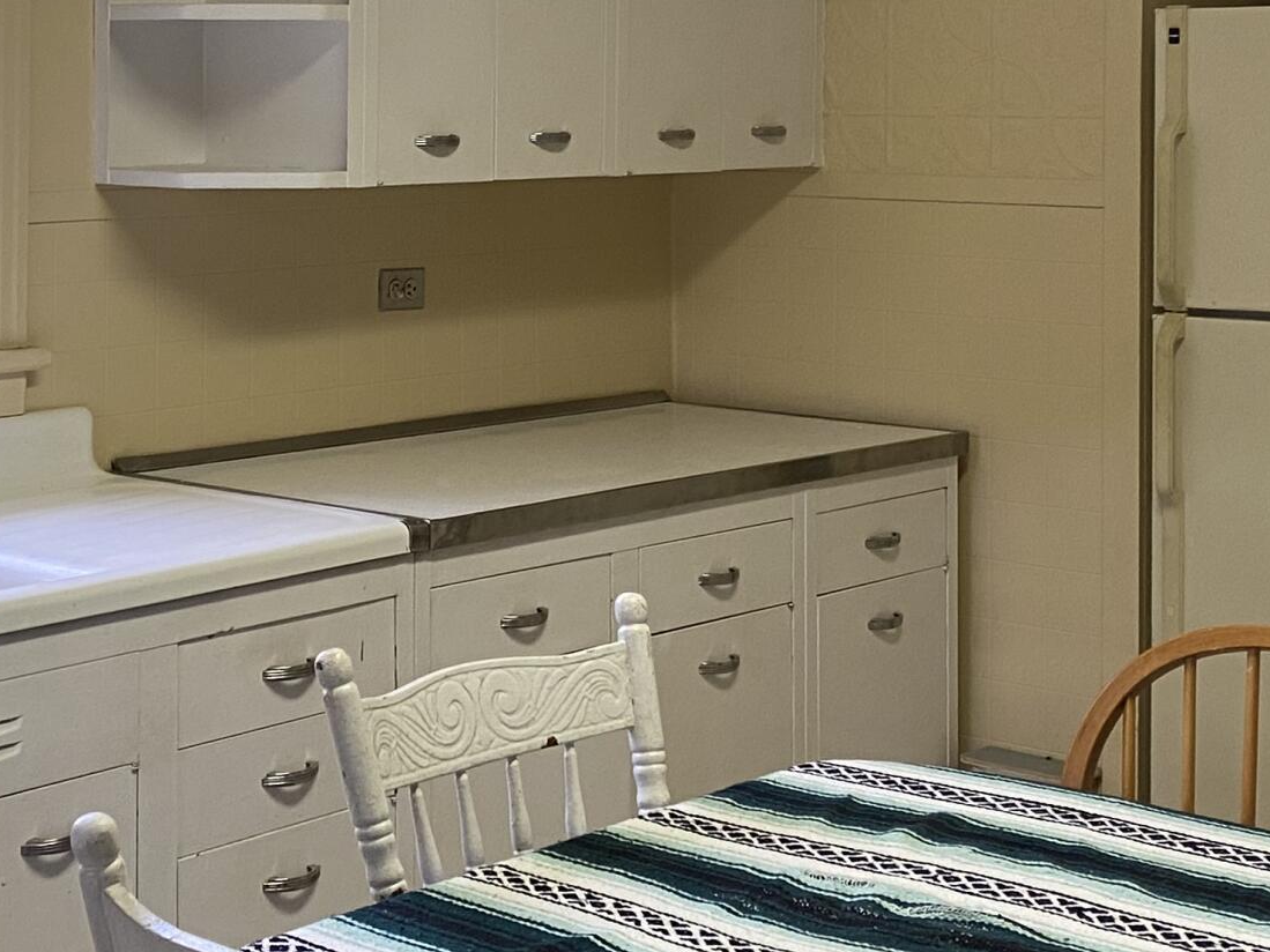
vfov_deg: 20.4
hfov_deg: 27.1
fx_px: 2605
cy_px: 163
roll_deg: -0.7
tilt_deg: -2.4
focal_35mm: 71
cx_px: 333
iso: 100
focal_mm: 4.25
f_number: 1.8
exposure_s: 1/60
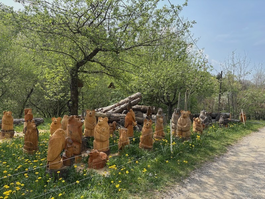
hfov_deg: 67.3
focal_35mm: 26
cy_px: 100
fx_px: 199
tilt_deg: +0.8
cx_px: 132
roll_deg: -2.9
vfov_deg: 53.1
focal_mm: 5.96
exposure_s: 1/1751
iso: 64
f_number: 1.6
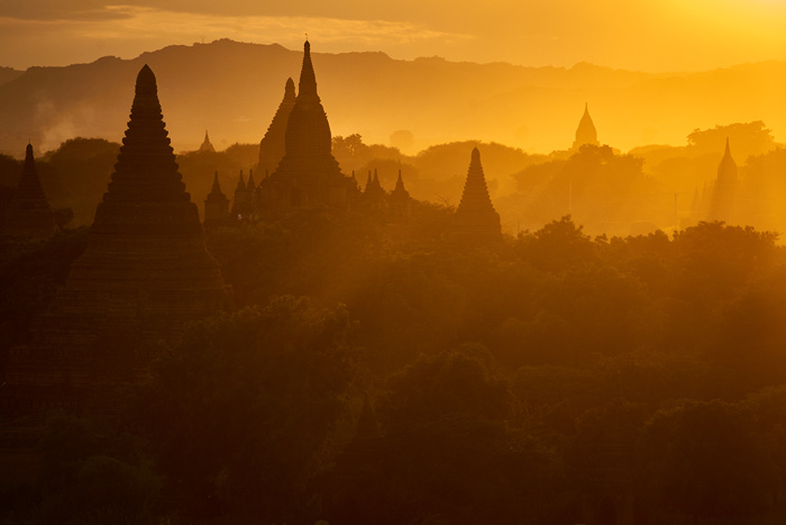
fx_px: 4367
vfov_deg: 6.9
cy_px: 262
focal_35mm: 200
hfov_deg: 10.3
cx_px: 393
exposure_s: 1/250
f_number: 8
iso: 200
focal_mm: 200
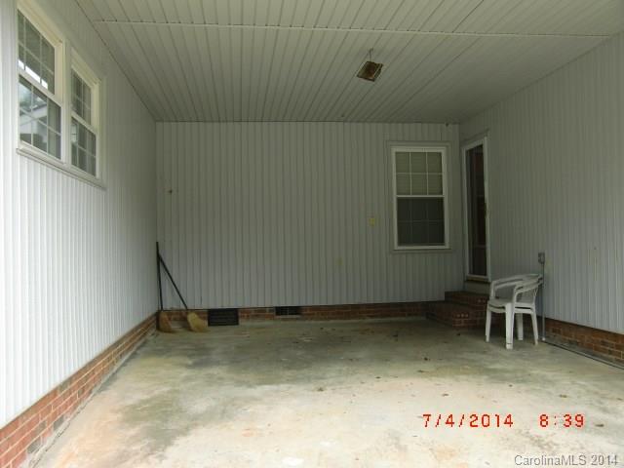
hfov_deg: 61.7
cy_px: 234
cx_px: 312
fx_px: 523
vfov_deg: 48.2
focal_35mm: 29
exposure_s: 1/125
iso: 64
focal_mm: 5.2
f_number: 3.5
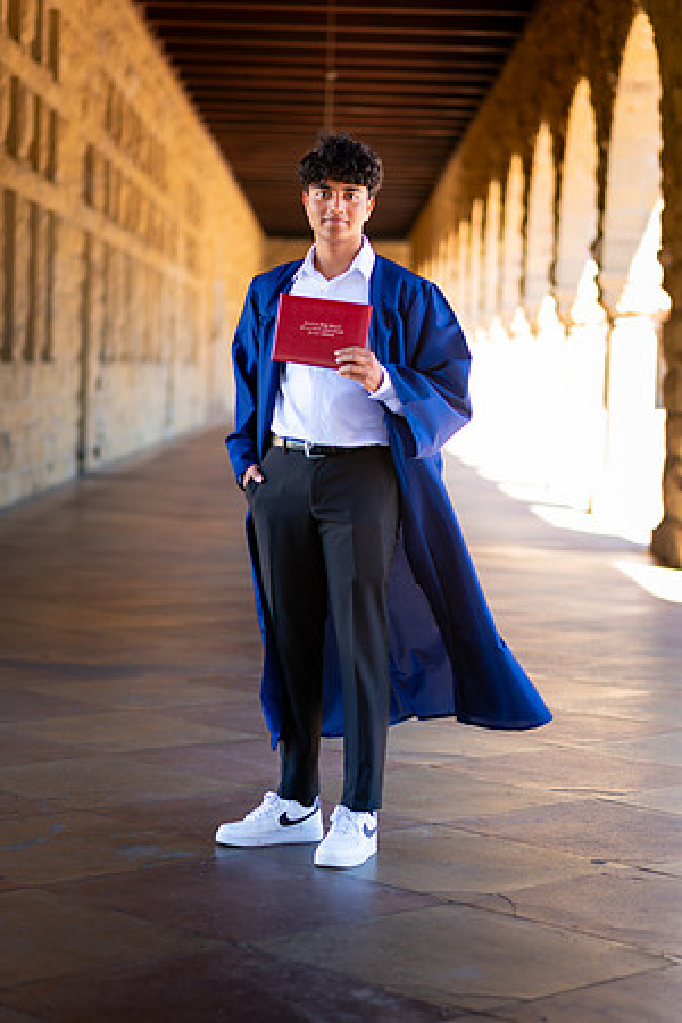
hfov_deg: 16.1
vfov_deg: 23.9
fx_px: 2415
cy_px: 512
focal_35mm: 85
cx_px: 341
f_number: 2.5
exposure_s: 1/200
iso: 64
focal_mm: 85
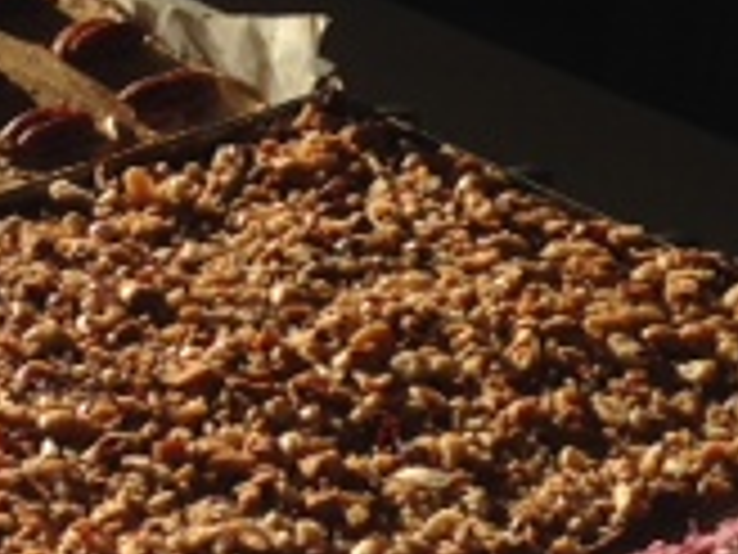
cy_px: 559
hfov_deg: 15.0
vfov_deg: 11.4
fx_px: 2750
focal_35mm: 129
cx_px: -36
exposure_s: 1/1178
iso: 50
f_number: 2.4
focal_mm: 4.12
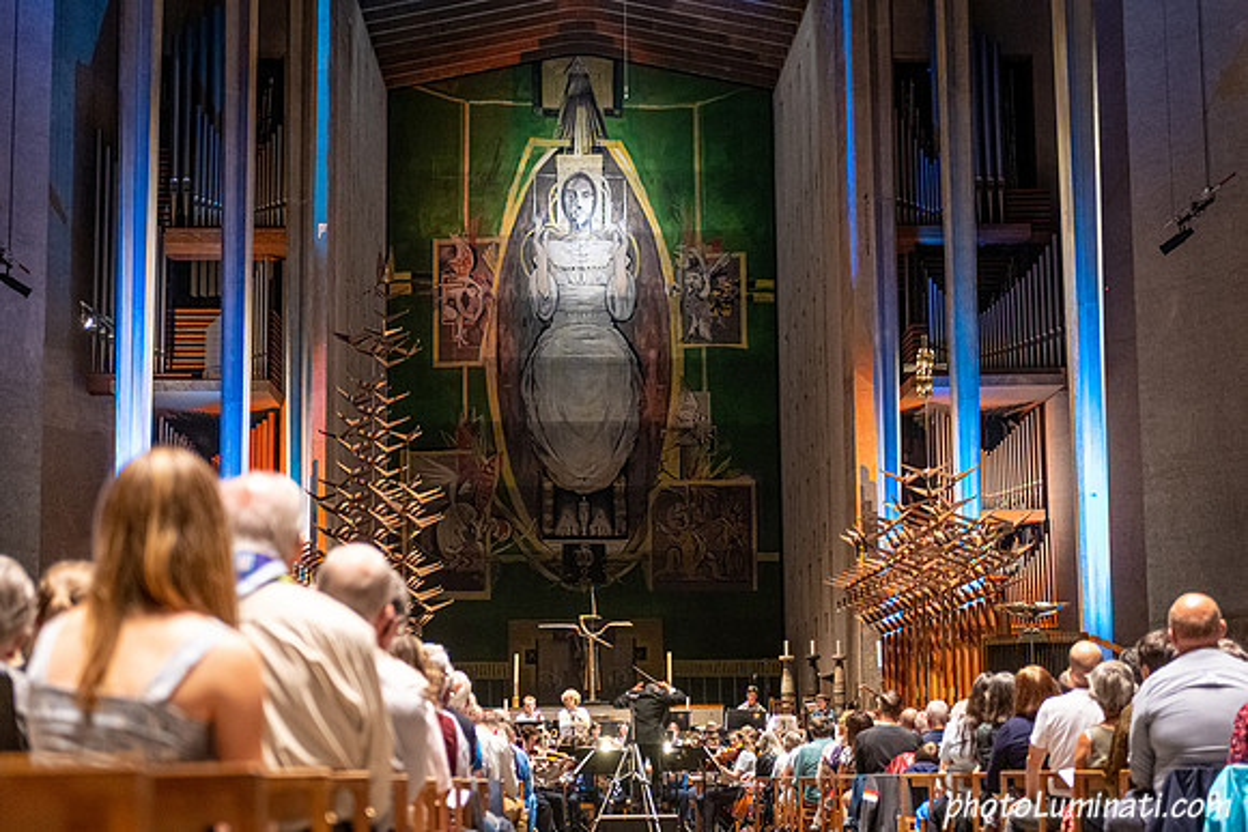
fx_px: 2371
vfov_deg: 19.9
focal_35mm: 68
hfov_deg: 29.5
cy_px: 414
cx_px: 657
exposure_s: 1/50
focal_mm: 62
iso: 3200
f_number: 2.8
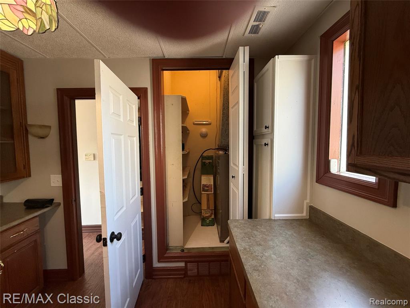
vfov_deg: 85.7
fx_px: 166
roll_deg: +1.5
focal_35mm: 14
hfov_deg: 102.1
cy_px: 154
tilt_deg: -3.0
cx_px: 205
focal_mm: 2.22
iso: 320
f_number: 2.2
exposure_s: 1/120
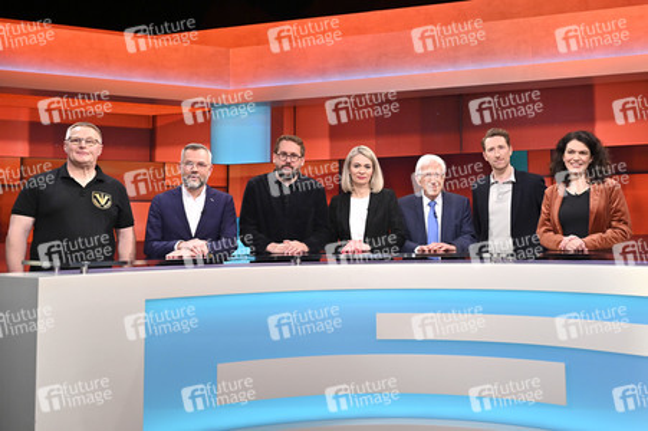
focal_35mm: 28
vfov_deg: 46.3
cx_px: 324
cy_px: 216
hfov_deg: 65.5
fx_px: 504
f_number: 4
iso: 1600
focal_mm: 28
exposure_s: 1/200
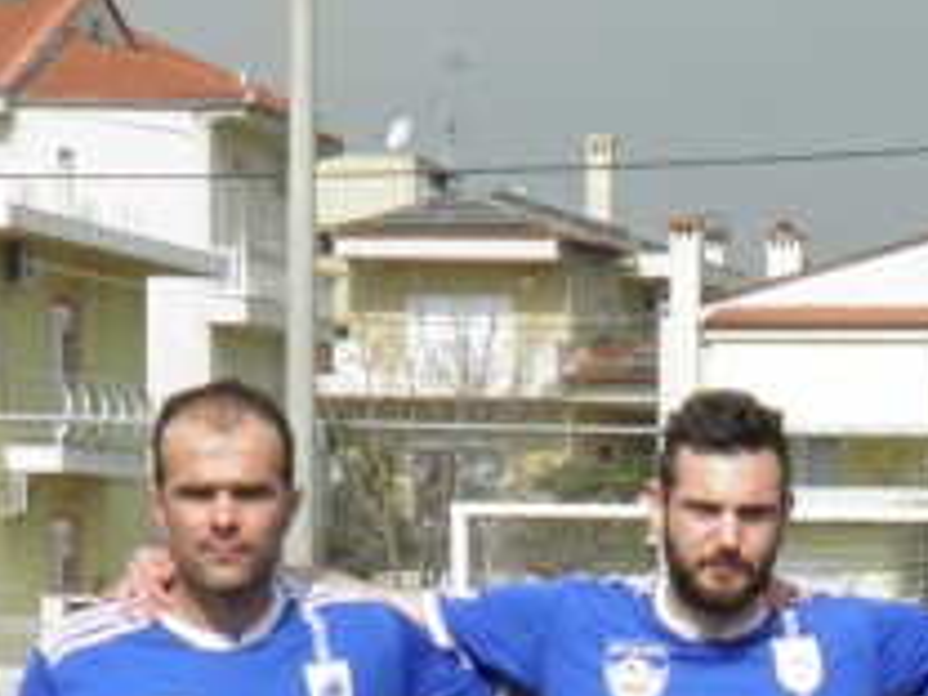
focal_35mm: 232
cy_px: 1060
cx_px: 1142
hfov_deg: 8.4
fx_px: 6220
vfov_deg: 6.3
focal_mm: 13.2
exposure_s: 1/500
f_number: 5.5
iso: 50
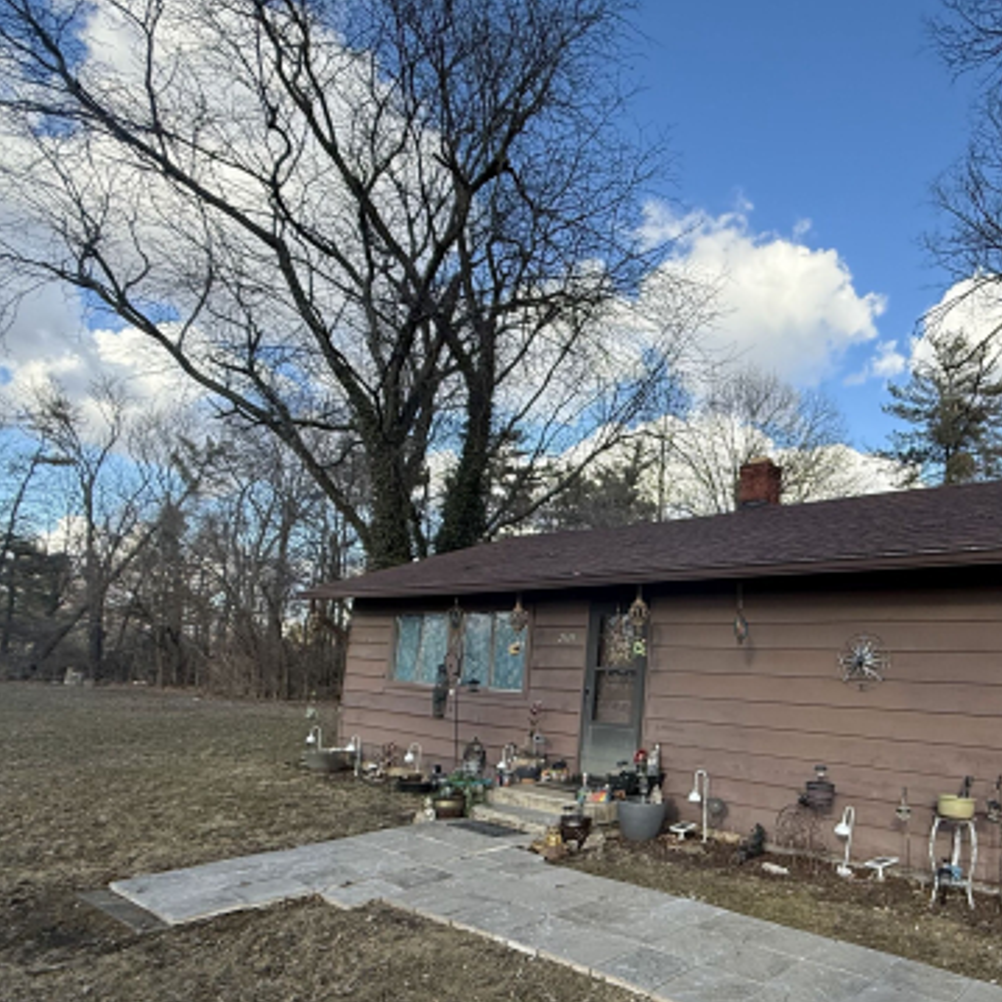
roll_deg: -4.1
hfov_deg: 63.6
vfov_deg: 66.3
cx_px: 744
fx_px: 753
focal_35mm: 23
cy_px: 622
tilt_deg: +4.0
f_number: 2.2
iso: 64
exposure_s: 1/644
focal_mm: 2.22
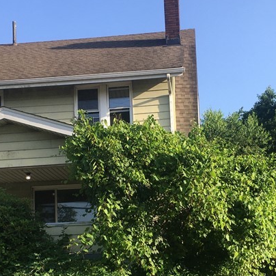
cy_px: 210
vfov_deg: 26.1
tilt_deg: +8.4
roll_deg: +0.4
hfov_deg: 26.5
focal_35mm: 65
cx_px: 145
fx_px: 586
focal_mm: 4.15
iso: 25
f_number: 2.2
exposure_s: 1/625
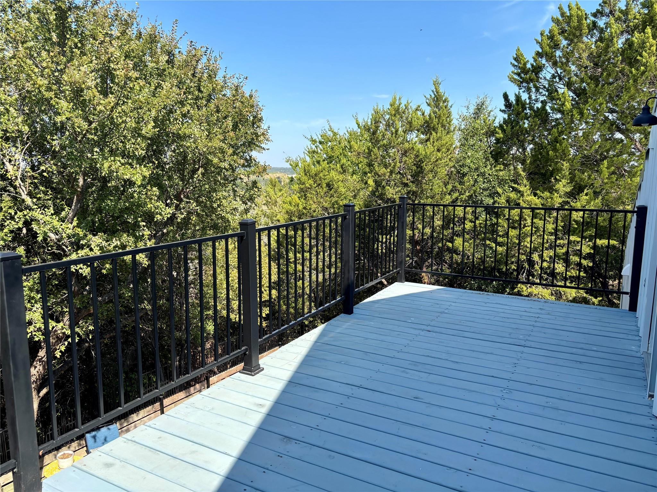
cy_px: 246
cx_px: 328
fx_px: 493
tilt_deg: -8.7
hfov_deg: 67.3
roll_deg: -0.4
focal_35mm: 26
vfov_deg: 53.1
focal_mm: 5.96
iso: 50
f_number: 1.6
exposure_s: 1/1543
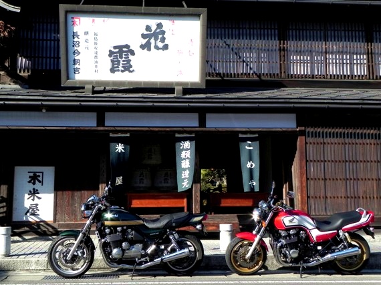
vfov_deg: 31.5
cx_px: 190
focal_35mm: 46
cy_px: 142
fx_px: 506
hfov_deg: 41.3
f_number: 6.3
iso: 160
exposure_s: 1/331
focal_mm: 8.2
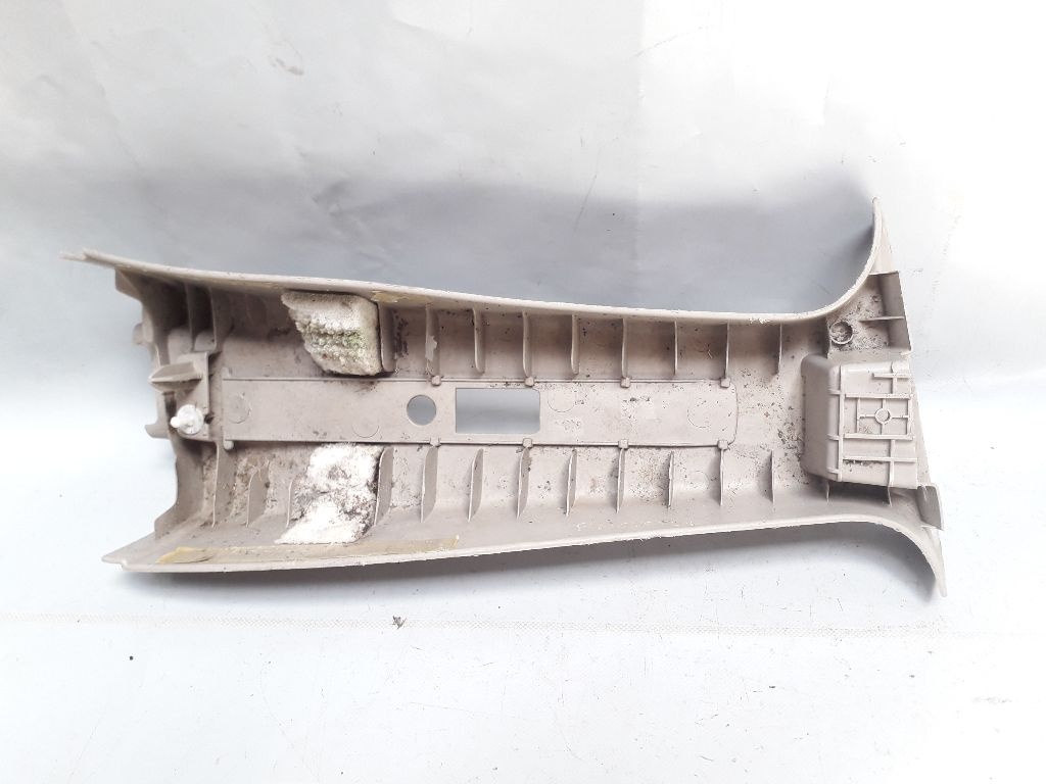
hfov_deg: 65.3
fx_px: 816
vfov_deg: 51.4
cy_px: 392
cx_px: 523
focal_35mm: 27
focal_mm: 3.6
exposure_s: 1/50
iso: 80
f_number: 1.9
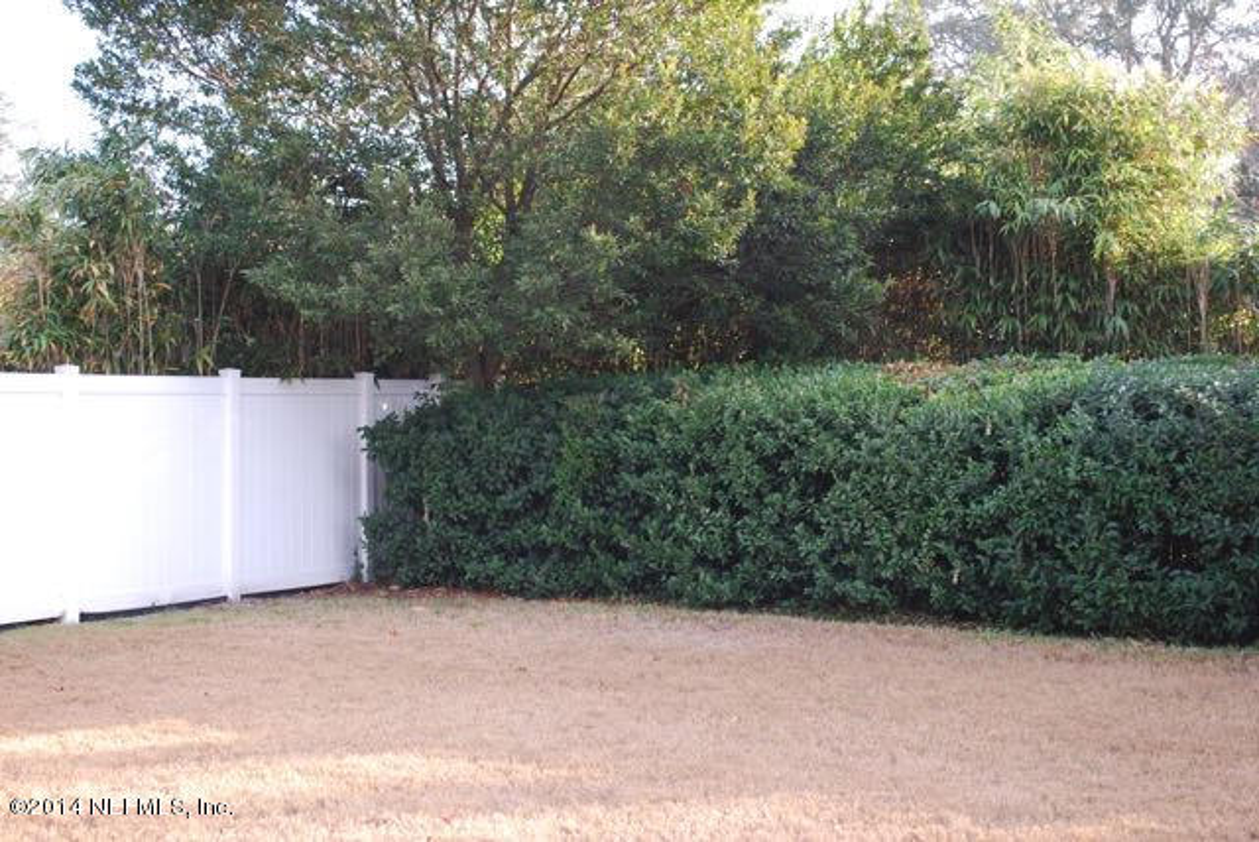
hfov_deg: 33.4
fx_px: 2100
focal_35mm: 60
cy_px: 421
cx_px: 630
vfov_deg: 22.7
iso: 200
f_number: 5.3
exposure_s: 1/40
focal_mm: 40
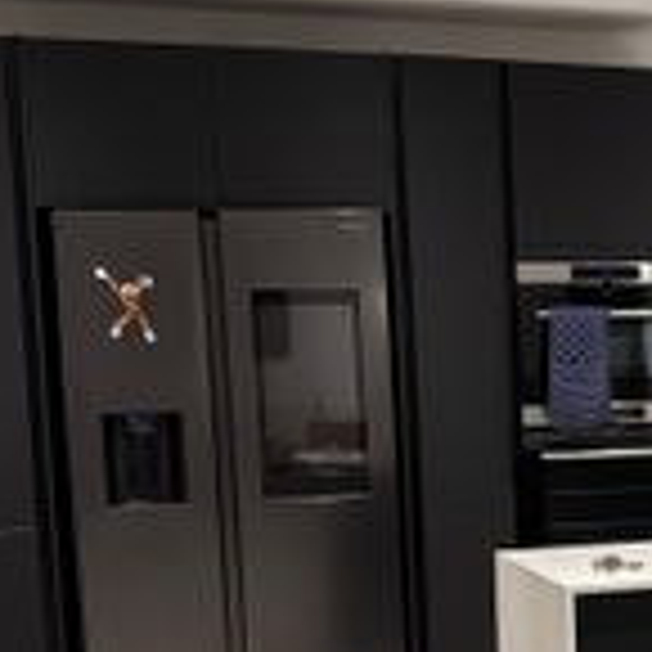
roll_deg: +1.1
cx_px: 859
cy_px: 571
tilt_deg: -7.9
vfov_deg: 19.4
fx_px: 1875
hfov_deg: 18.3
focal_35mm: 88
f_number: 1.78
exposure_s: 1/50
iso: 250
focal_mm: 6.76
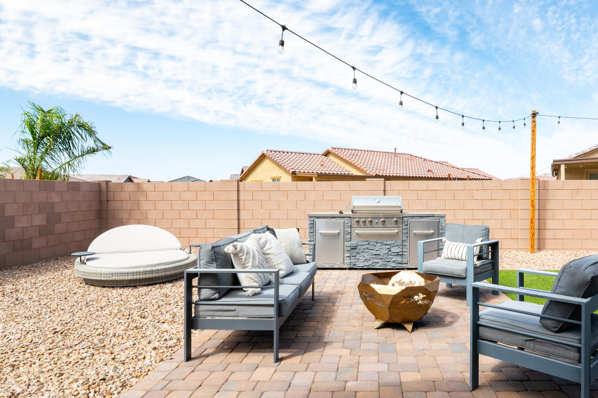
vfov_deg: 53.1
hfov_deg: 72.5
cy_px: 188
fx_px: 398
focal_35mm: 24
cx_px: 374
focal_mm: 16
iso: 100
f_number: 18
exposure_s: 1/30
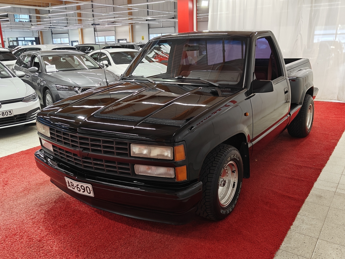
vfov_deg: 44.2
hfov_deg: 56.8
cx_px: 172
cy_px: 130
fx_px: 319
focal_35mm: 32
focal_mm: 5.59
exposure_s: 1/53
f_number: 1.8
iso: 64
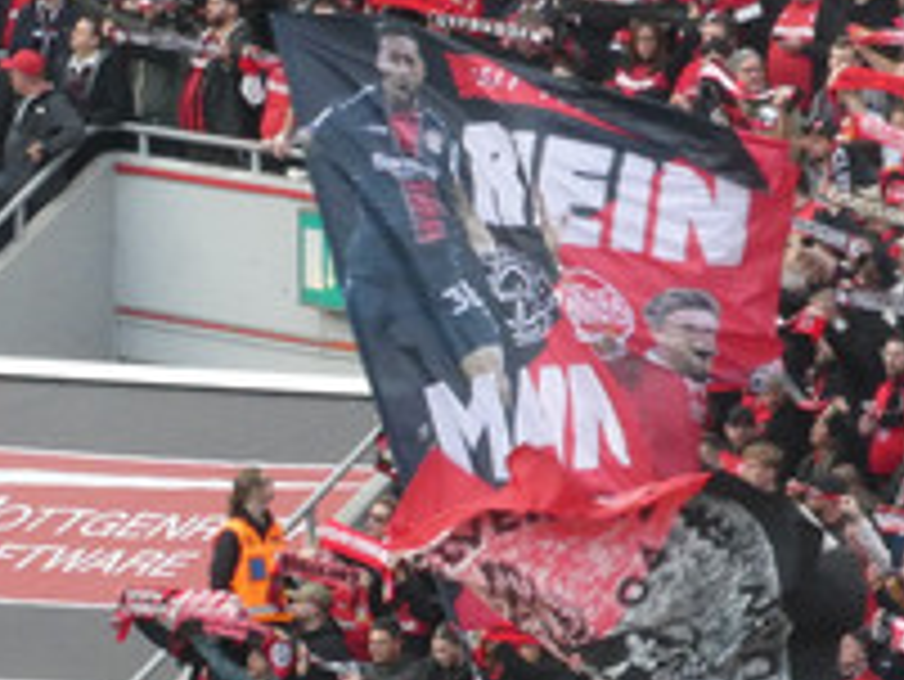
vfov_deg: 1.9
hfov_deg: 2.5
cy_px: 320
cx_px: 814
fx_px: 20800
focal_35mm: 796
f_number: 5.6
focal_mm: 44.8
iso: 320
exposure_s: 1/125
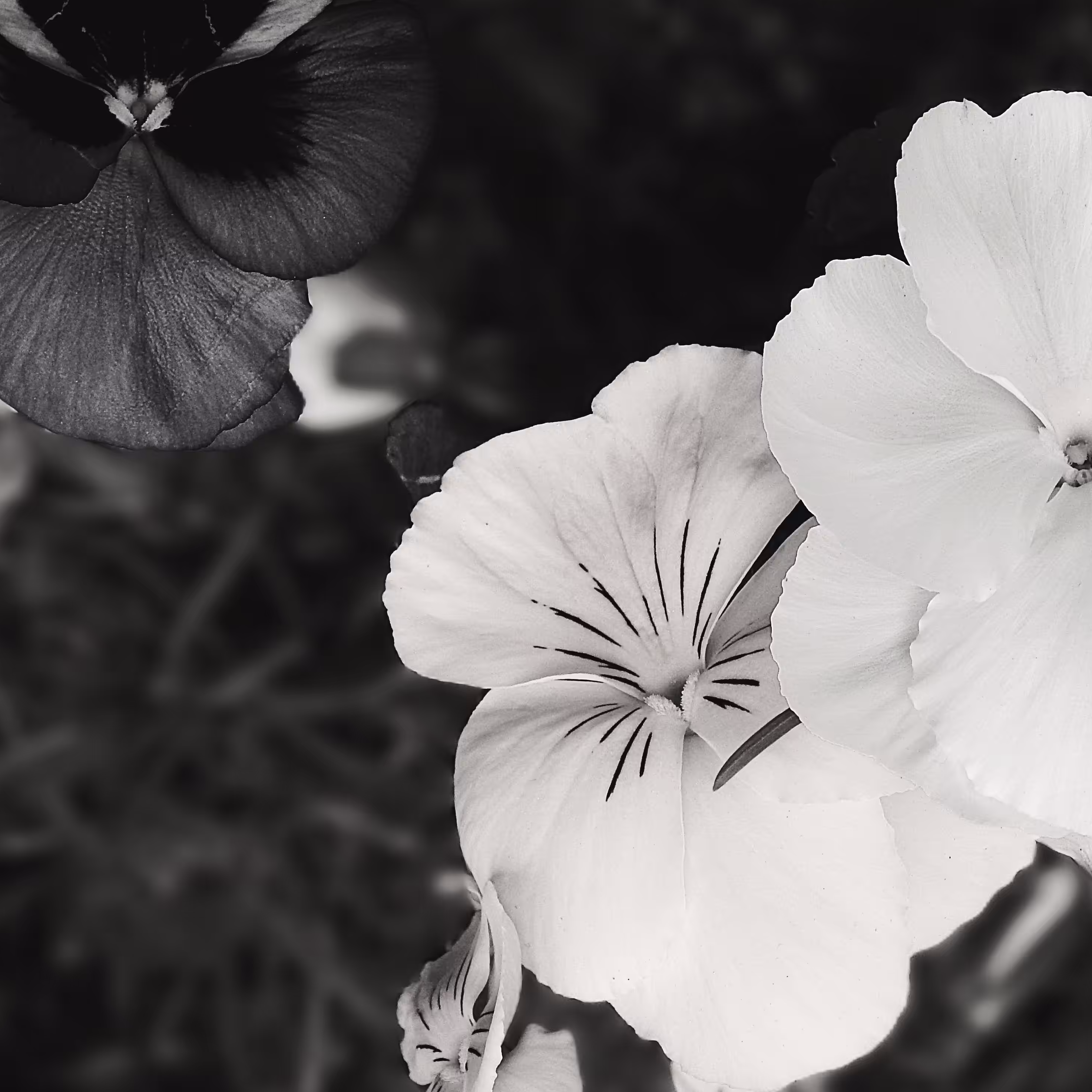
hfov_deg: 11.0
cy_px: 459
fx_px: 5675
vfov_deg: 11.0
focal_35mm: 159
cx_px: 609
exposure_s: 1/160
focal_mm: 20.5
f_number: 4.6
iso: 125
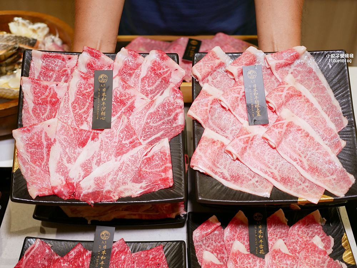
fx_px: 516
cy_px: 134
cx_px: 178
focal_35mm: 50
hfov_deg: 38.2
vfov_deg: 29.1
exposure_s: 1/60
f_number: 1.8
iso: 250
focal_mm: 25
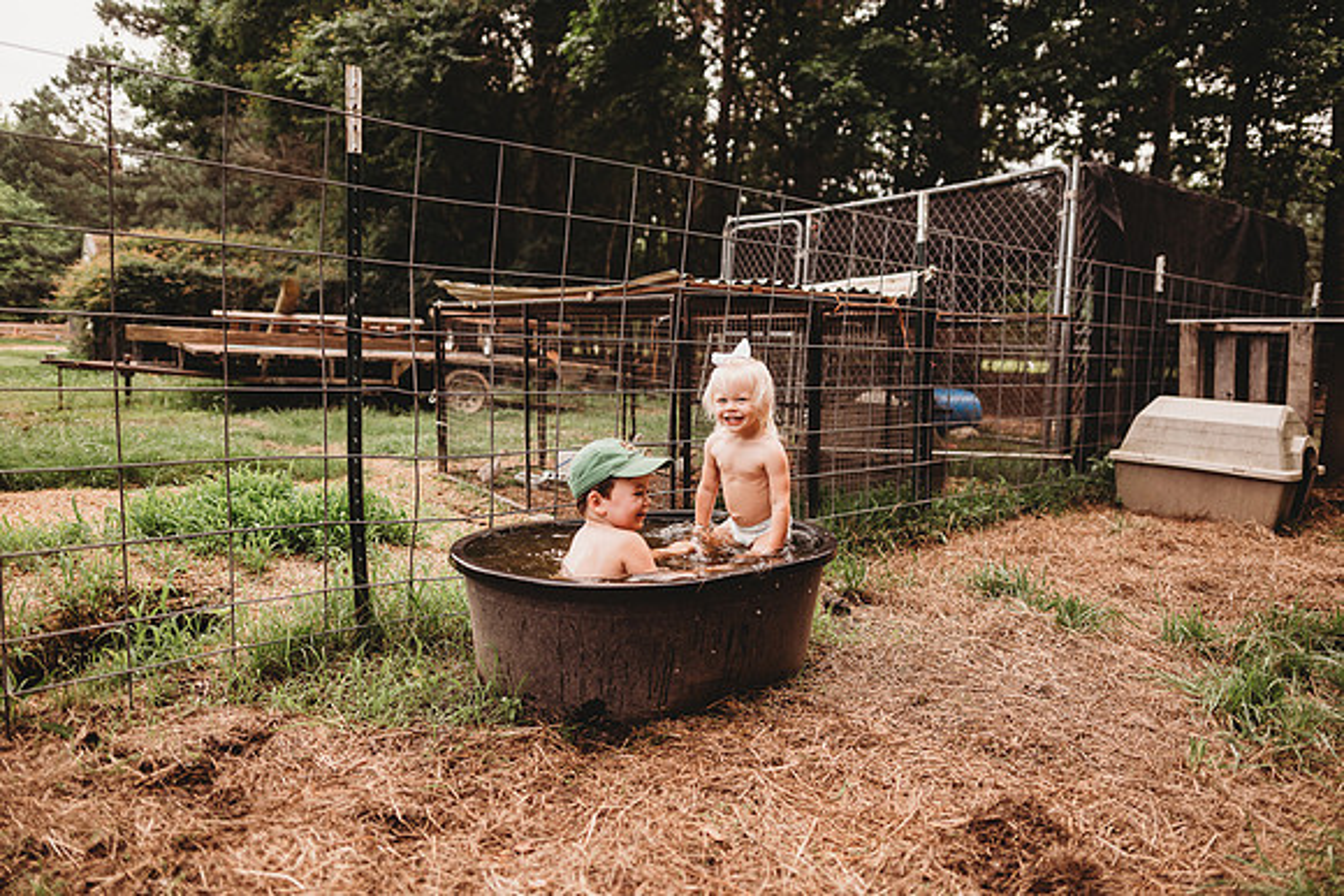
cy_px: 448
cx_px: 672
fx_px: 896
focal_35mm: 24
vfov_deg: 53.2
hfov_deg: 73.7
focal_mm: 24
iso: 100
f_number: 2.2
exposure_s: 1/500
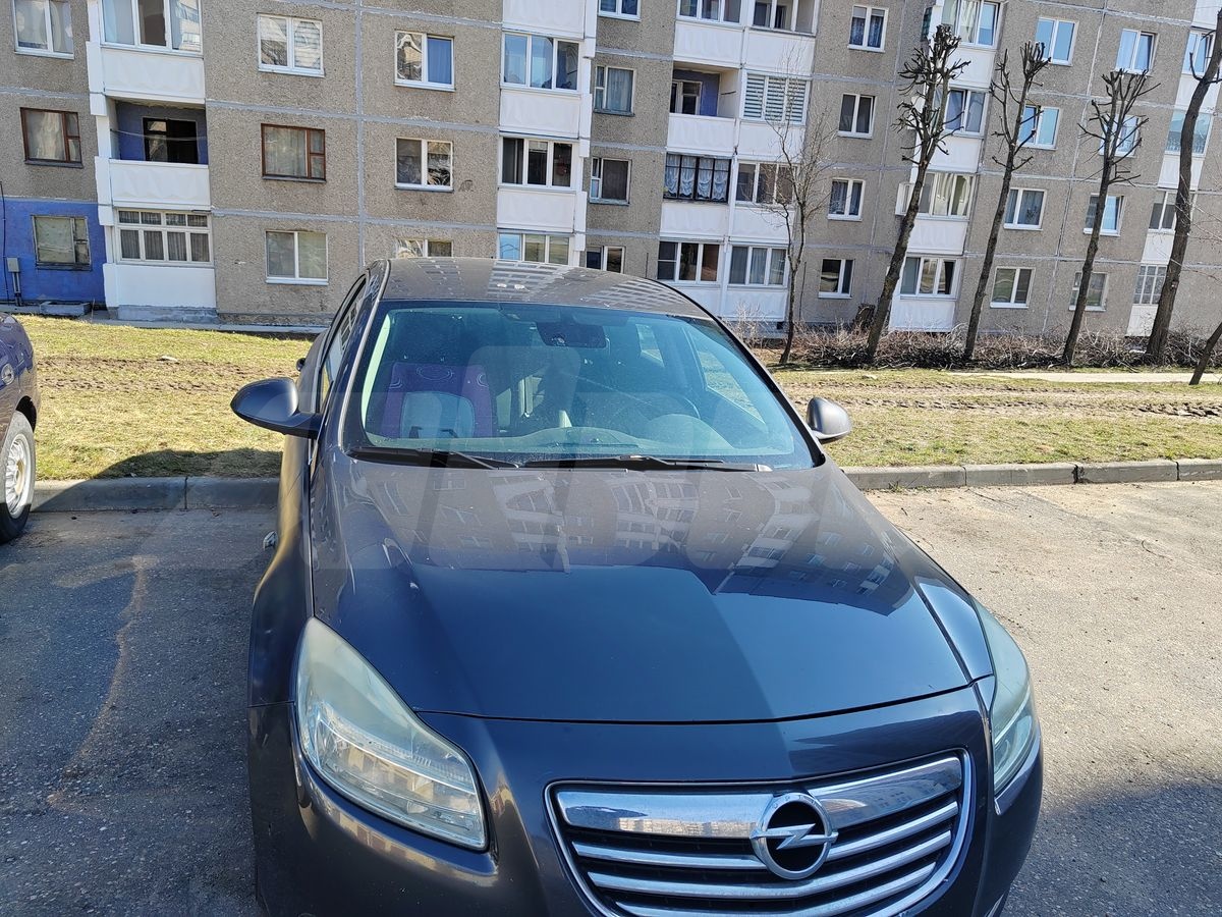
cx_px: 611
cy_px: 458
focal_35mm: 27
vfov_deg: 51.4
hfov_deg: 65.3
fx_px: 953
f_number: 1.9
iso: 100
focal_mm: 5.52
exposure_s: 1/540
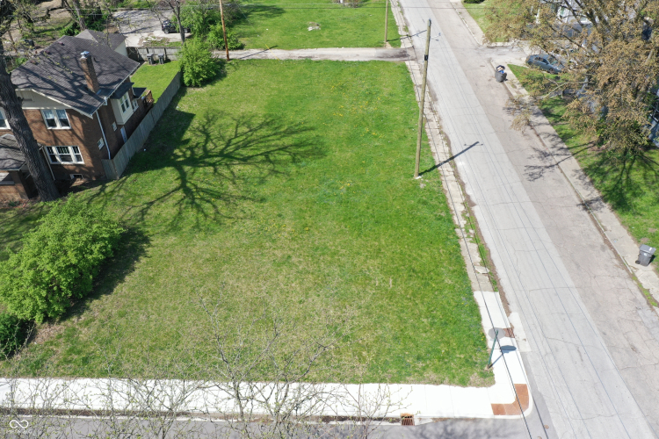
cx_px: 330
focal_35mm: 28
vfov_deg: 46.4
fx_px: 513
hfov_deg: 65.5
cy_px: 220
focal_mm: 10.26
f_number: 5
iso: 100
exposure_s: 1/320
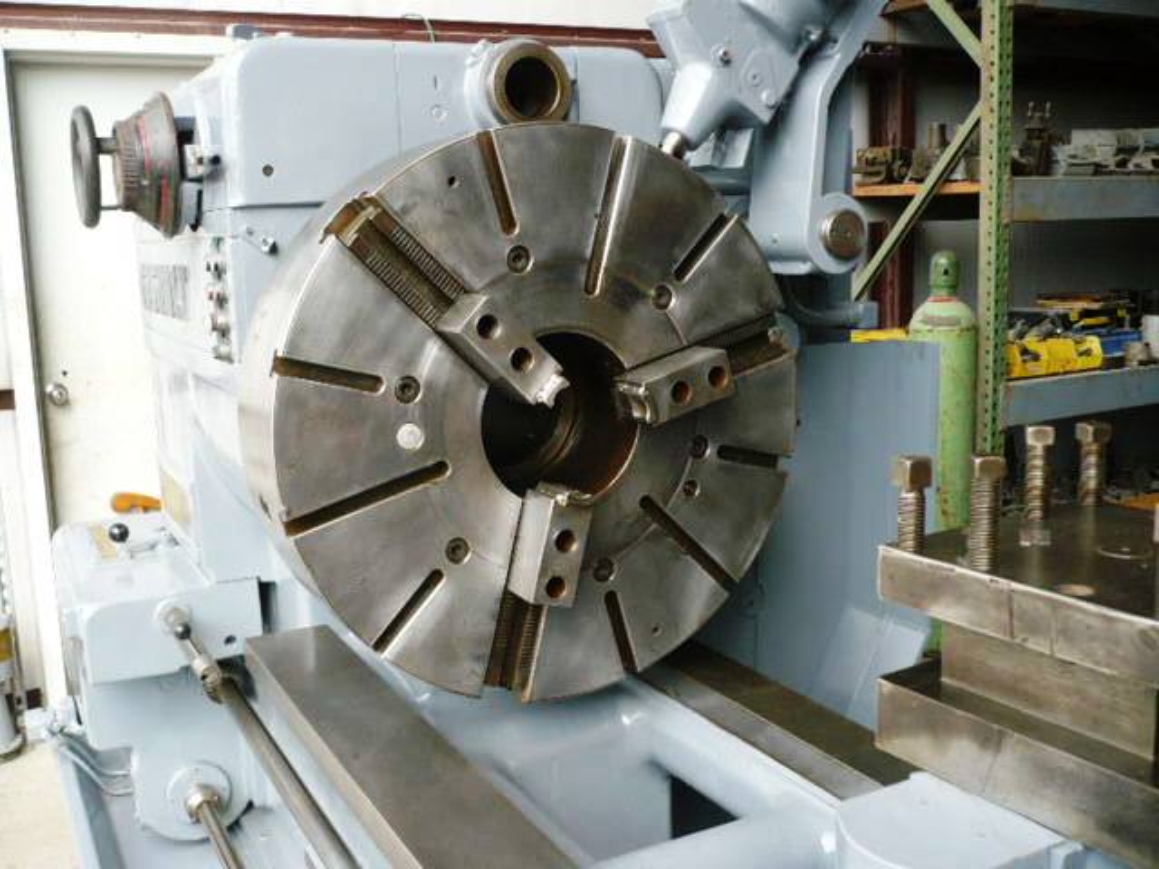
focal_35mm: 35
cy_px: 434
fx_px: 1172
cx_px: 580
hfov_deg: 52.6
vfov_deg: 40.7
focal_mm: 5.8
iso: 100
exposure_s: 1/160
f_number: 2.8
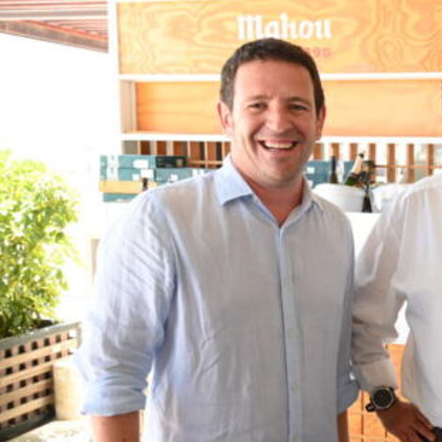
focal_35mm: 58
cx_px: 489
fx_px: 837
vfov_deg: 29.5
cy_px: 260
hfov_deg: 27.1
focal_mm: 30.5
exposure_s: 1/125
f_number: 5
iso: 400
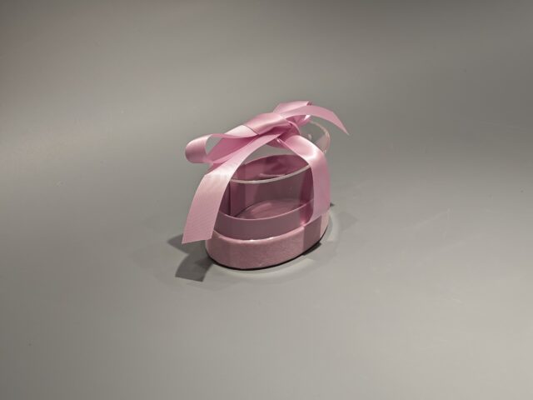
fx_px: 1155
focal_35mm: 75
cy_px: 200
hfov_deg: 26.0
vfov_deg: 19.6
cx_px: 266
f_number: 2
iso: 125
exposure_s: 1/100
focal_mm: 10.1
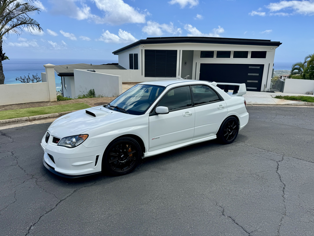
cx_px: 157
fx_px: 218
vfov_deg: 56.8
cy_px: 118
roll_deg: -0.2
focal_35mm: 24
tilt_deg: -13.9
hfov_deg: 71.6
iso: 80
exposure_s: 1/4950
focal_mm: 6.76
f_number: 1.78
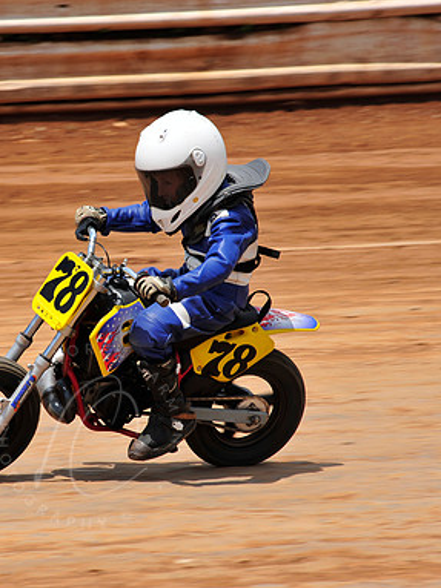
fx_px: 4946
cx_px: 89
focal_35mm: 291
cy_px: 295
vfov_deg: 6.8
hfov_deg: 5.1
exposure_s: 1/400
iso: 200
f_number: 11
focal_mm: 200
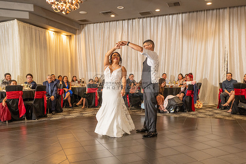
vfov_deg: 42.3
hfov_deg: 60.6
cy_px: 102
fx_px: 210
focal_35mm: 31
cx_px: 122
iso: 800
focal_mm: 24
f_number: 4.5
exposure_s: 1/125
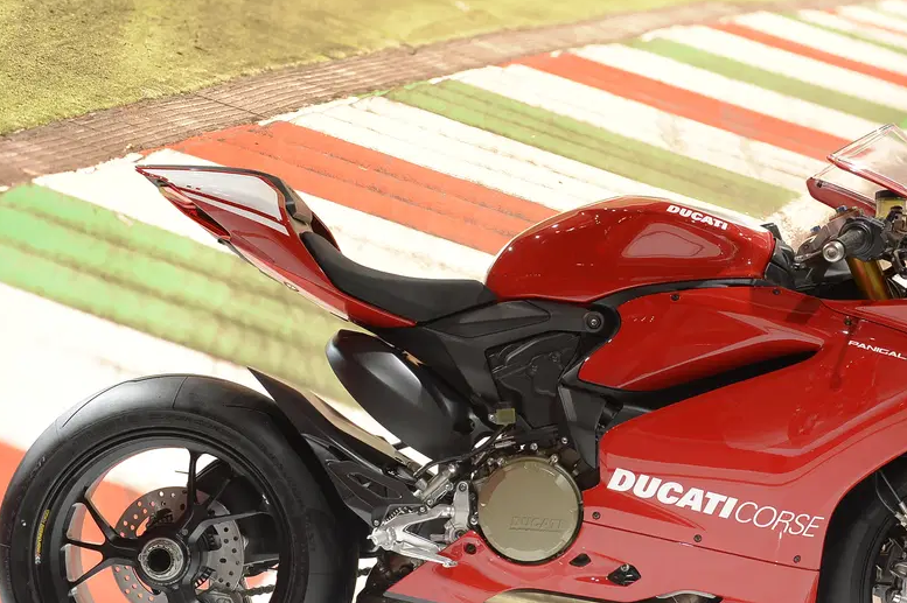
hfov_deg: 36.6
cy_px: 405
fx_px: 1360
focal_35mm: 54
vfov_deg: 24.9
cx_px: 595
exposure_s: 1/160
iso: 800
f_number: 6.3
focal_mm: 35
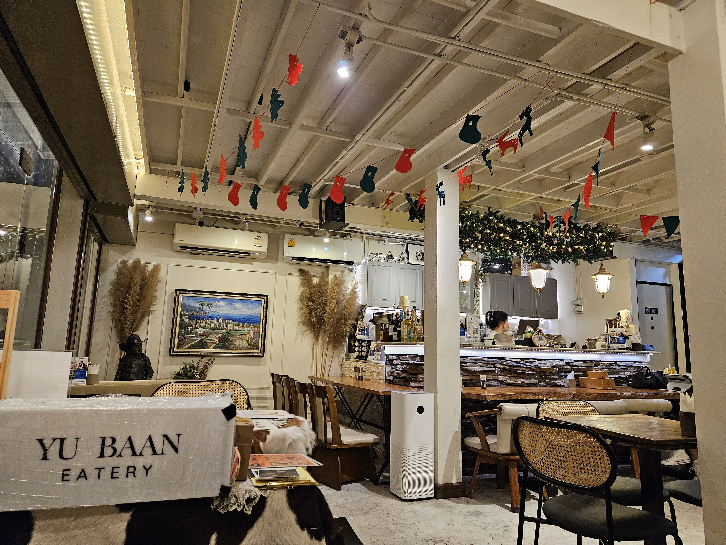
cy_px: 272
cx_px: 363
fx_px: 482
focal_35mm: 23
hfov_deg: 73.9
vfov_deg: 58.9
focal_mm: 5.4
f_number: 1.8
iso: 400
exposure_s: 1/100
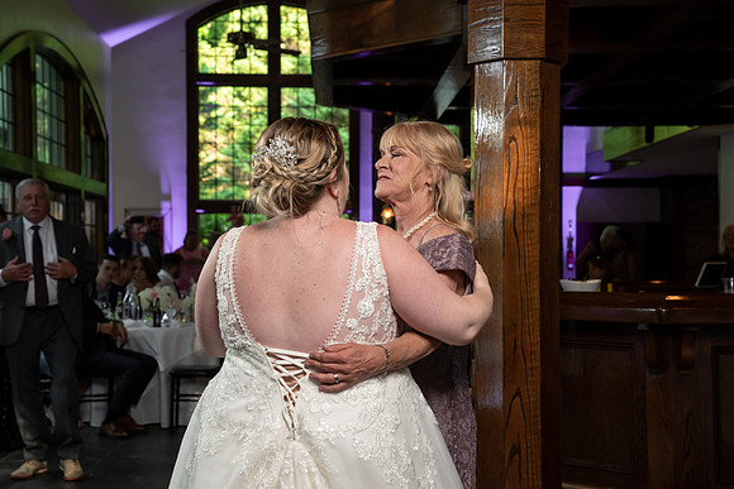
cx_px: 368
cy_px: 245
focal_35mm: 55
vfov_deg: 24.5
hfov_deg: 36.0
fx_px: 1128
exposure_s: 1/200
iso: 2000
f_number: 5.6
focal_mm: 55
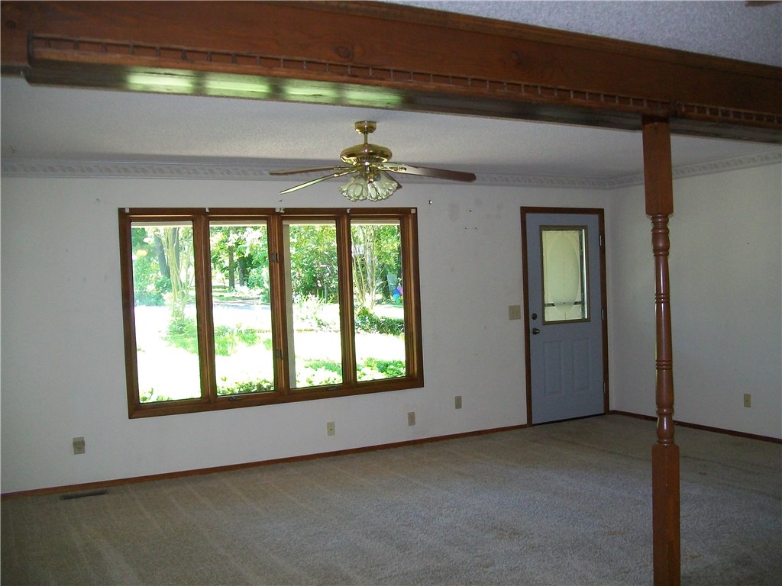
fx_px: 768
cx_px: 391
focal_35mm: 34
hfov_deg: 54.0
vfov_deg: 41.8
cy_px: 293
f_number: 2.7
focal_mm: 6.1
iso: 160
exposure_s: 1/80
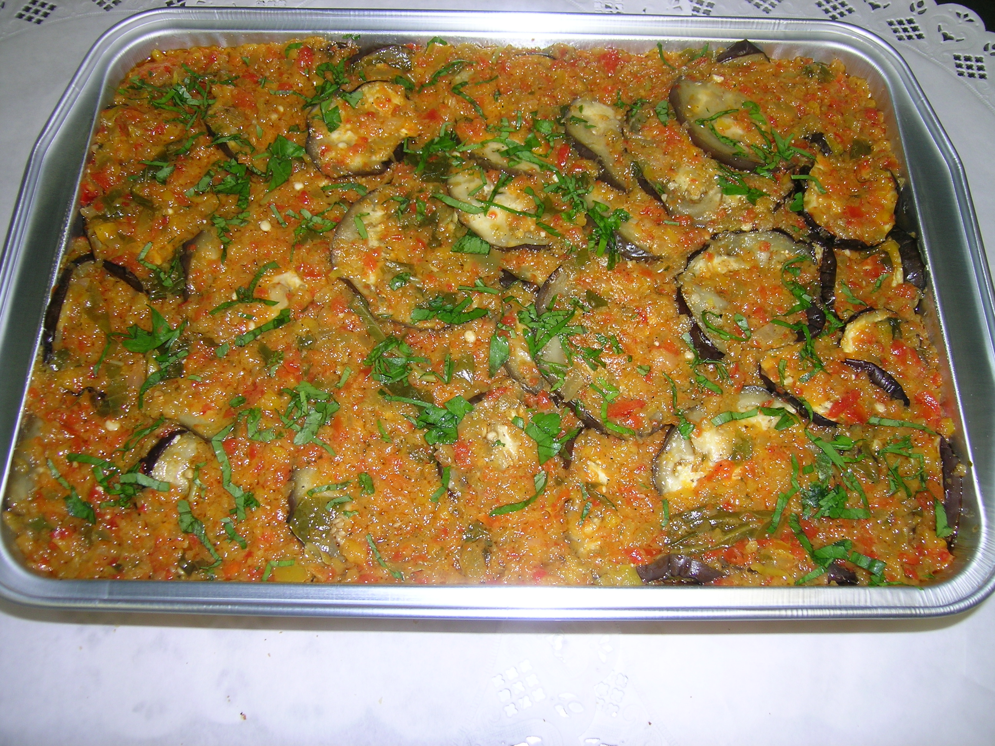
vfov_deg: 45.4
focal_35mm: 31
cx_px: 498
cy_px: 373
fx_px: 891
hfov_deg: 58.4
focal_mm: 6.5
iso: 50
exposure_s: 1/60.1
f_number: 2.9
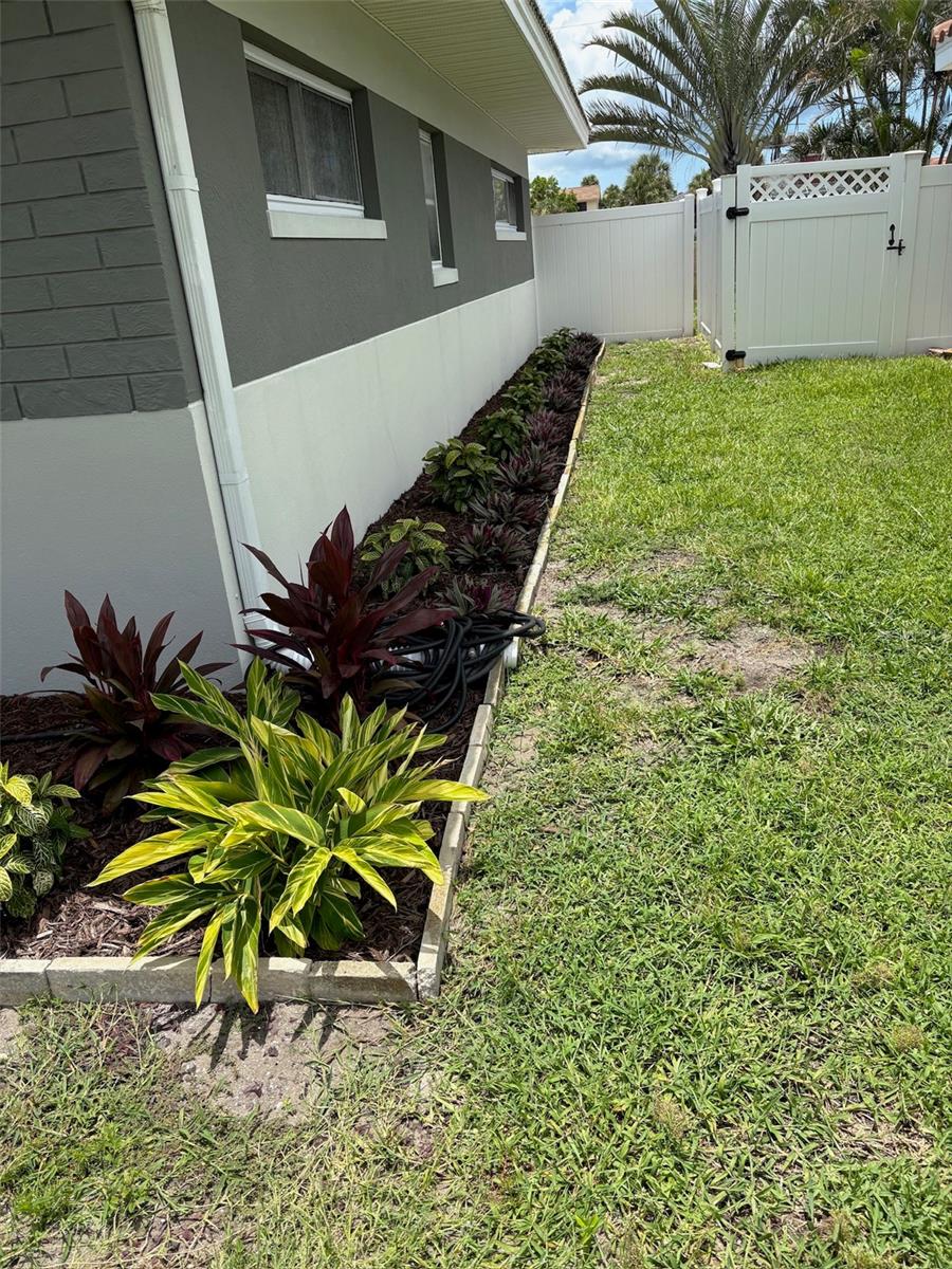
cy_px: 634
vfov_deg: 67.3
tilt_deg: -17.5
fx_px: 953
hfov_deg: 53.1
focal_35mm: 26
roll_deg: +4.3
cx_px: 476
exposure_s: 1/2865
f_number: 1.6
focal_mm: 5.96
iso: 50
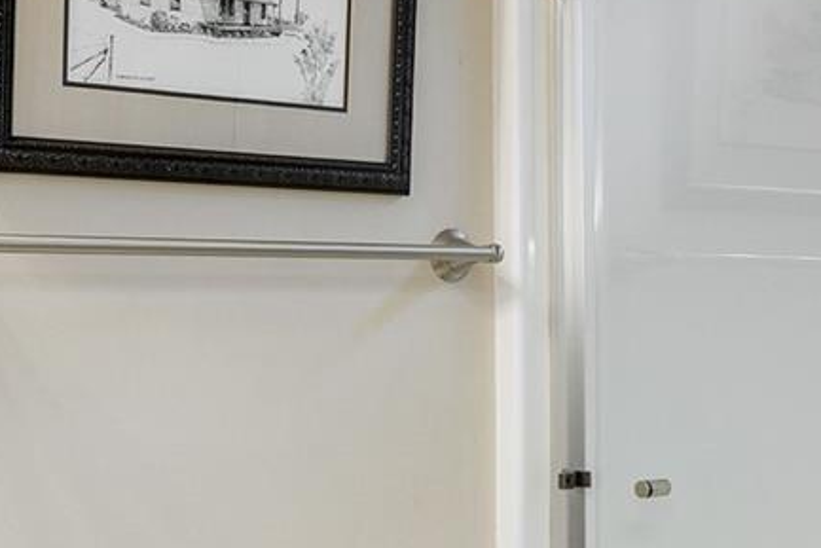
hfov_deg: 28.4
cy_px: 269
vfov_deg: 19.2
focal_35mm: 71
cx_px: 383
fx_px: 1620
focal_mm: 15
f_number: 7.1
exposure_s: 1/30
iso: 320
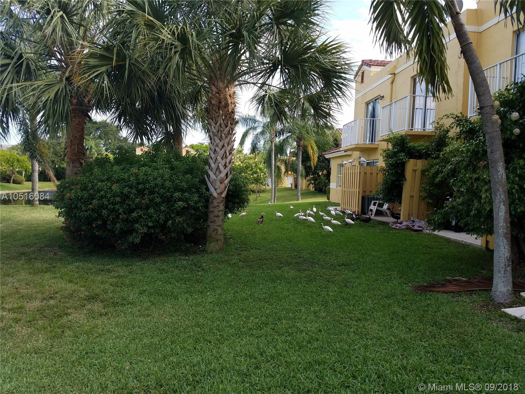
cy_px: 197
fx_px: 394
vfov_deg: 53.1
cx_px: 262
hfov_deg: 67.3
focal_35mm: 26
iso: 50
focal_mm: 4.2
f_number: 1.7
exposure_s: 1/786
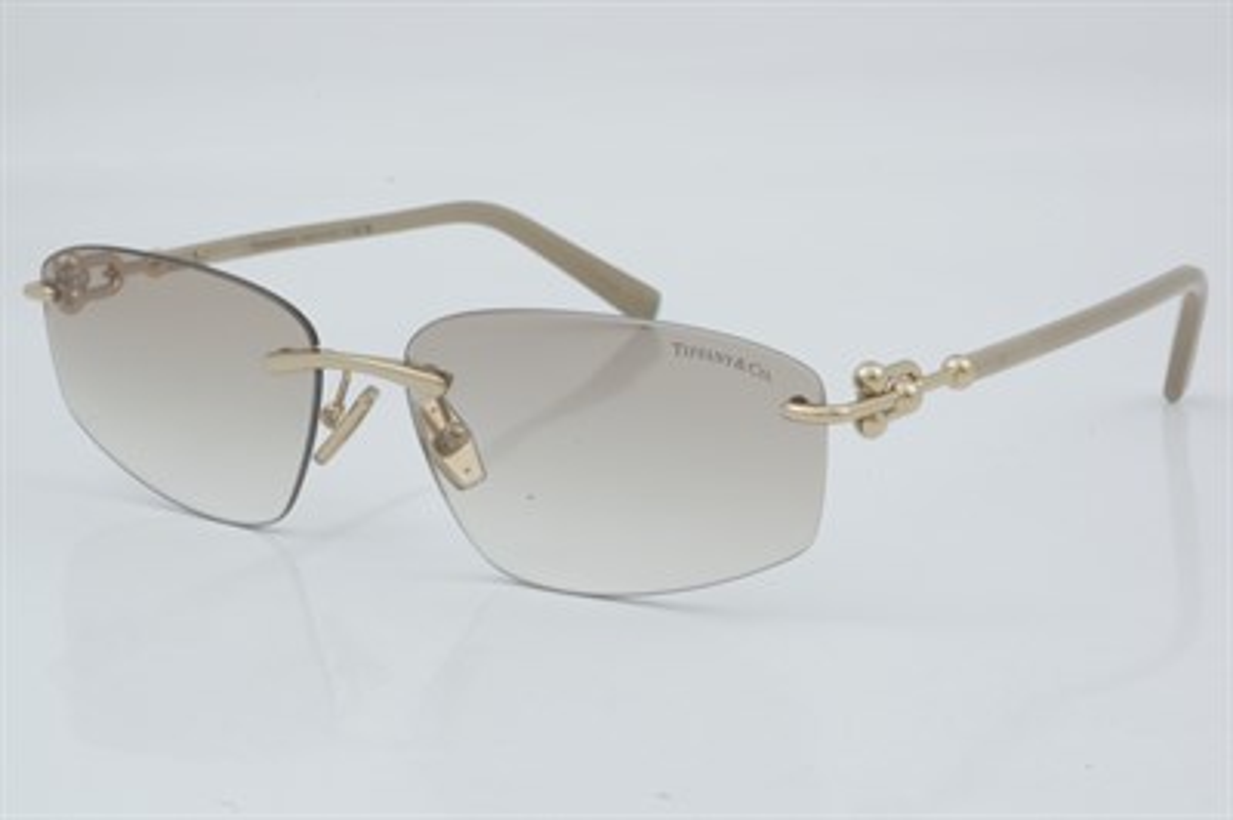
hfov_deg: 24.6
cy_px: 410
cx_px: 616
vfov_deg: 16.5
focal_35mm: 82
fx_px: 2823
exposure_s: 1/3
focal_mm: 55
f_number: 29
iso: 100
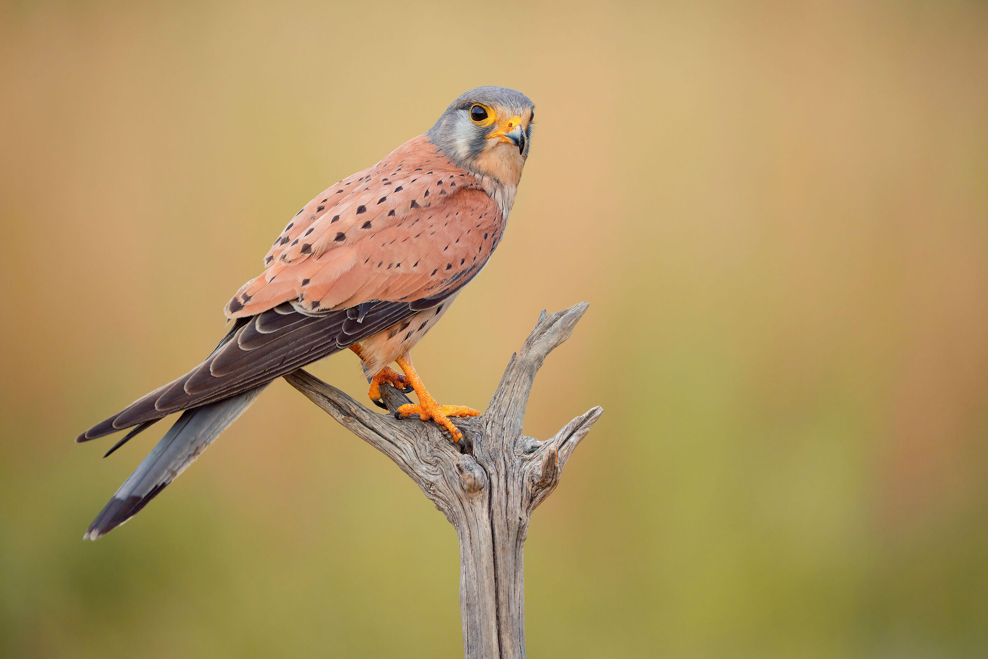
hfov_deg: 3.4
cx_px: 494
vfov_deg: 2.3
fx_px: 16465
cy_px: 330
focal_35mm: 600
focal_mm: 600
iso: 1250
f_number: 6.3
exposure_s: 1/320
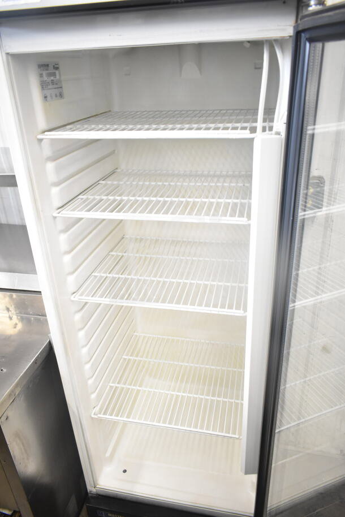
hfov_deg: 48.0
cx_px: 172
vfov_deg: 67.4
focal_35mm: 27
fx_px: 388
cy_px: 258
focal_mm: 18
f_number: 4
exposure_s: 1/60
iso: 1600
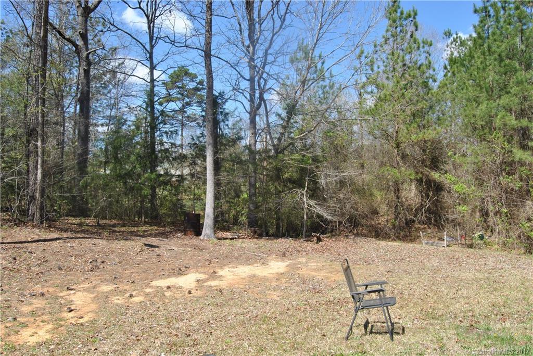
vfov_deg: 48.0
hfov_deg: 67.4
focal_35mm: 27
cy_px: 178
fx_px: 400
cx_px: 266
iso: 100
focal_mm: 18
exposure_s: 1/200
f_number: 7.1
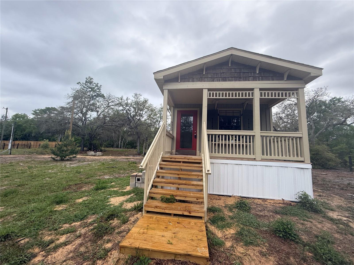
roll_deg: -3.4
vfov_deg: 85.7
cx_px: 177
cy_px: 132
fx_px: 143
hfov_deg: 102.1
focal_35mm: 14
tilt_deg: +7.7
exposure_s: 1/99
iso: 64
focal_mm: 2.22
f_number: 2.2
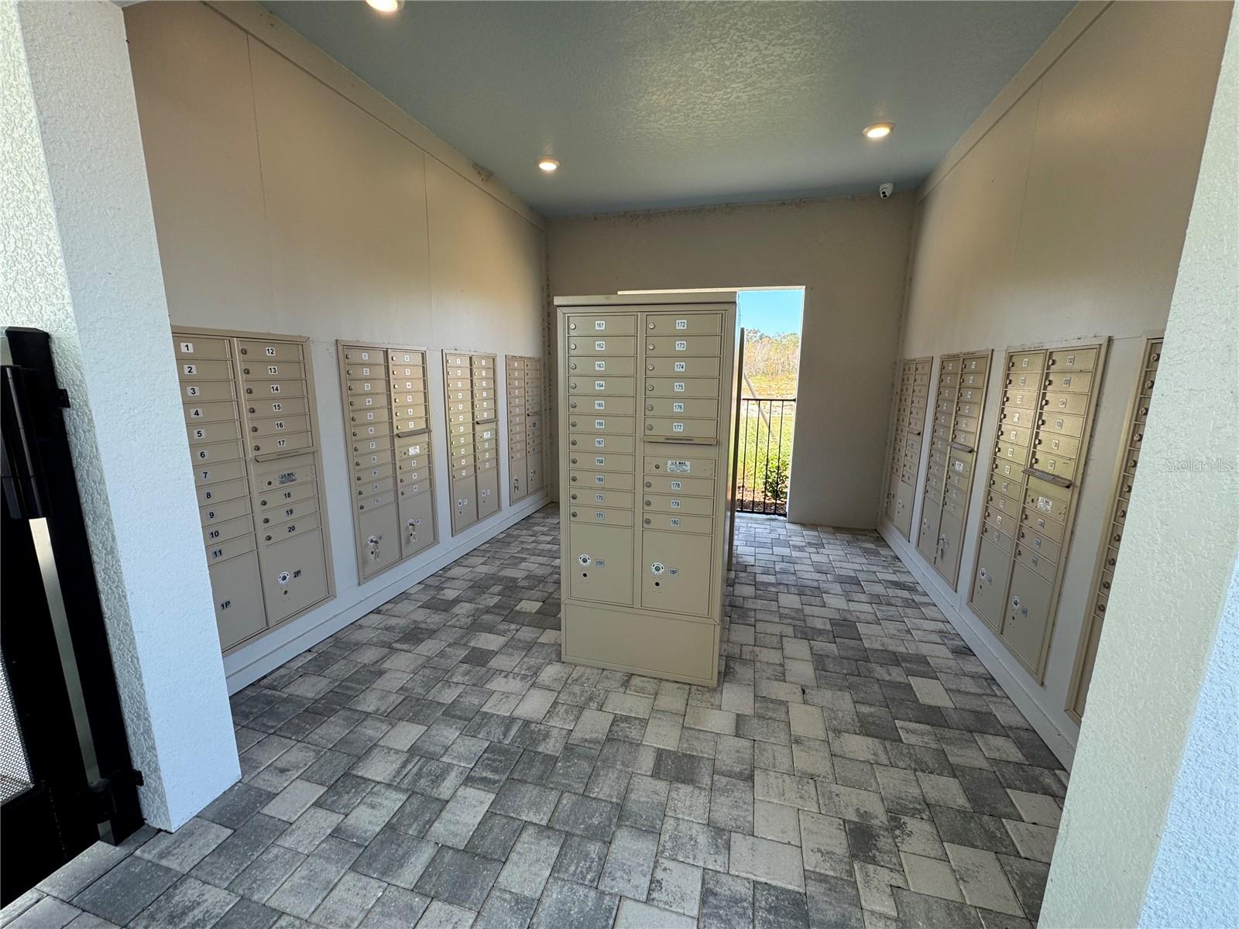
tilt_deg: -11.2
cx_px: 620
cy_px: 464
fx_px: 501
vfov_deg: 85.7
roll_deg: -0.7
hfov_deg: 102.1
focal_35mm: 14
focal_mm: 2.22
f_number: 2.2
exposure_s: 1/120
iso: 50
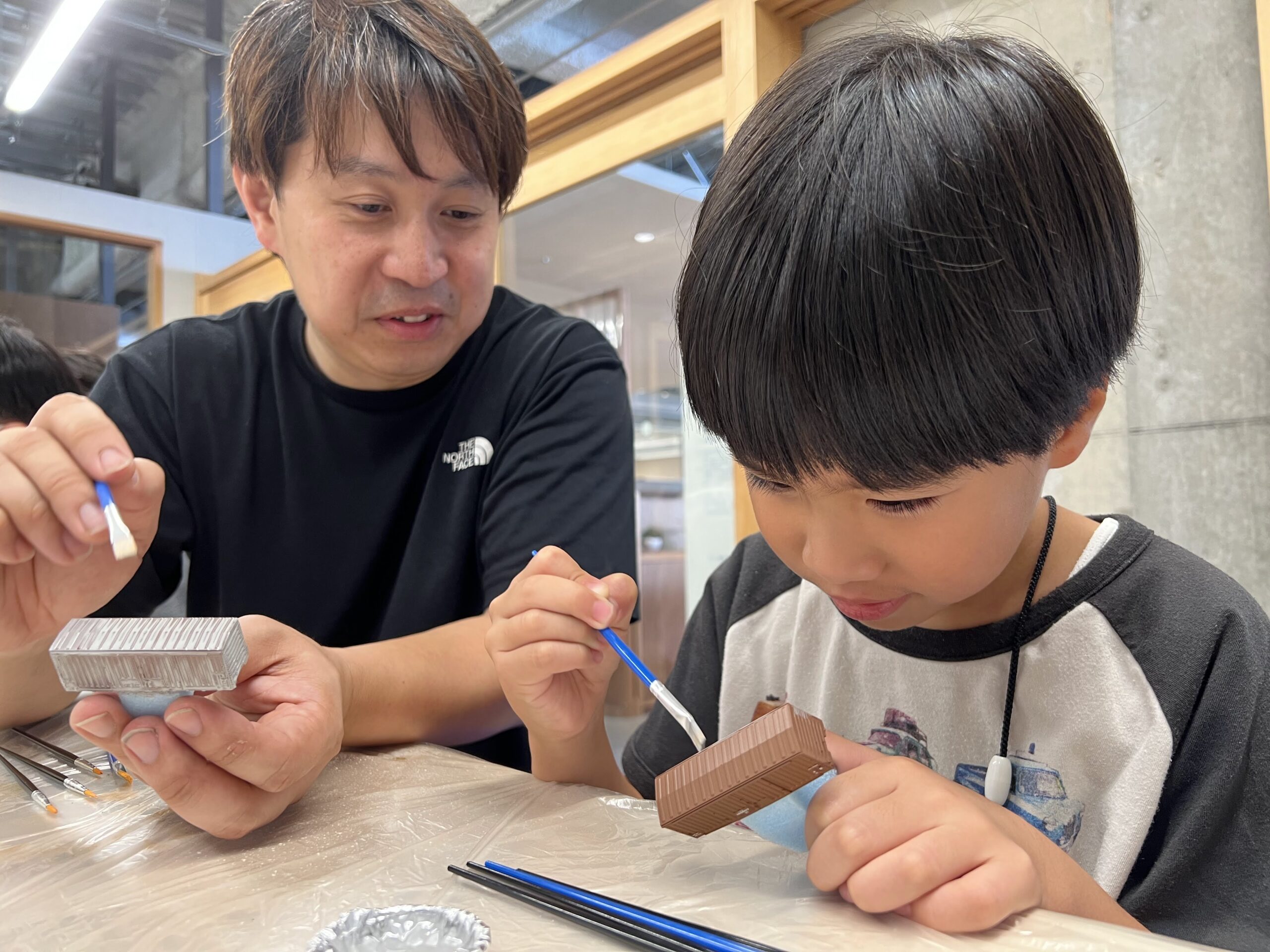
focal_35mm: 26
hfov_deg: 67.3
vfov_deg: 53.1
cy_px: 476
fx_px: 954
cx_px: 635
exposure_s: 1/50
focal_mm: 5.7
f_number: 1.5
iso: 100
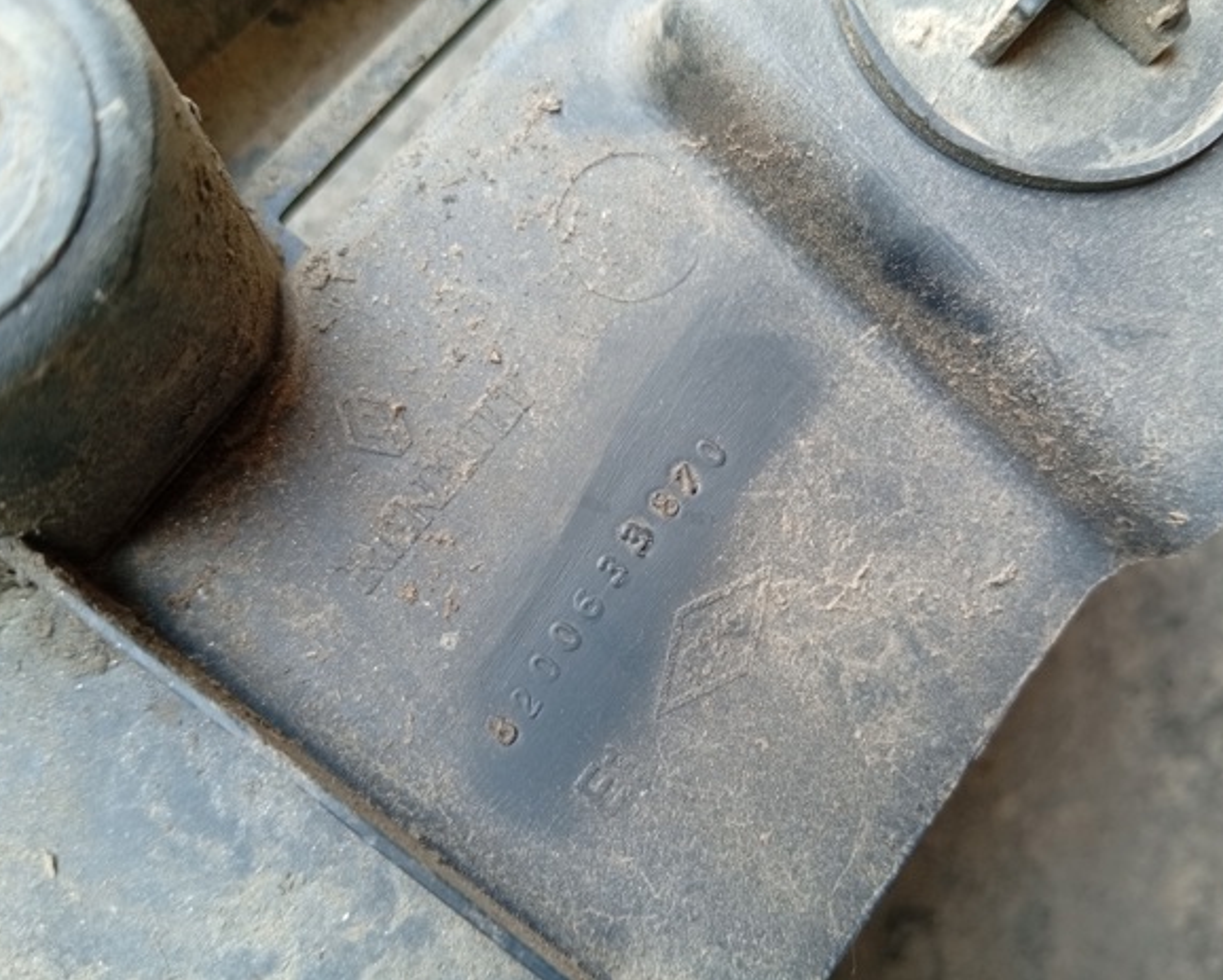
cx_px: 642
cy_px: 474
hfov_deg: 62.2
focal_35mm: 28
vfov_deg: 51.6
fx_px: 1014
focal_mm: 3.96
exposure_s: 1/50
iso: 238
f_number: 1.8
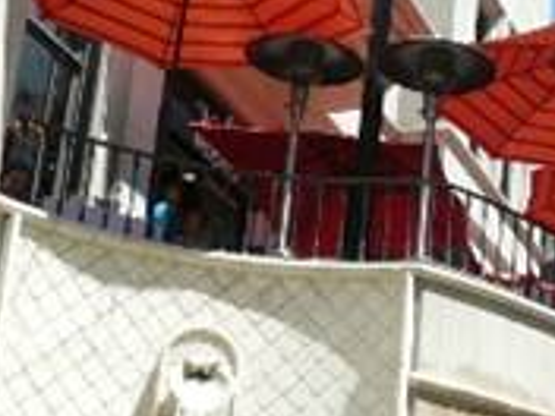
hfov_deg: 18.8
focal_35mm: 98
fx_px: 1571
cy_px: 284
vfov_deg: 15.1
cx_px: 687
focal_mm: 6
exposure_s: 1/250
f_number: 5.6
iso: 100
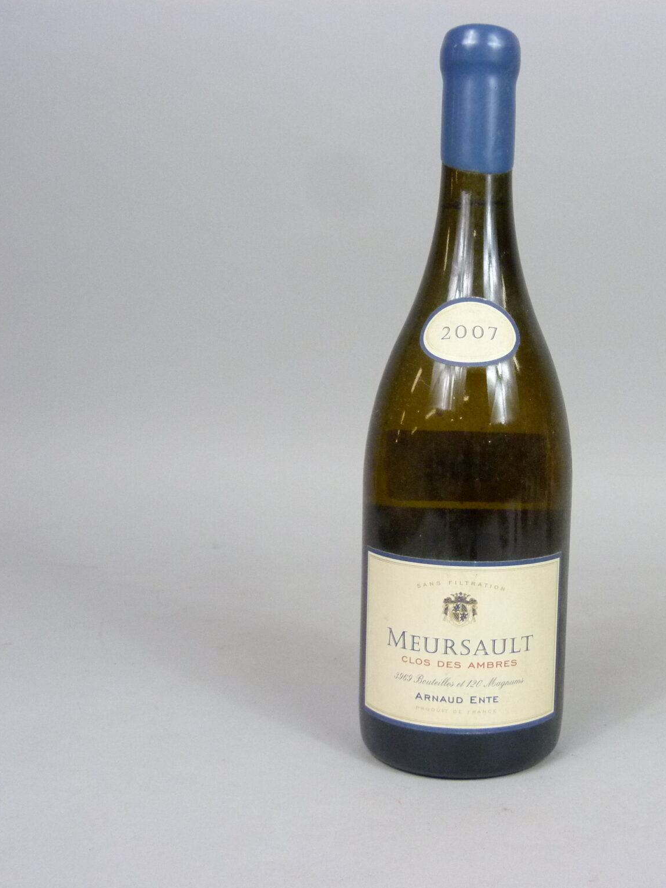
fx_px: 1103
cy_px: 443
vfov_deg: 43.9
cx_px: 516
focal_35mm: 43
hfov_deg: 32.8
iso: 400
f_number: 3
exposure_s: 1/60
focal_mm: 5.8
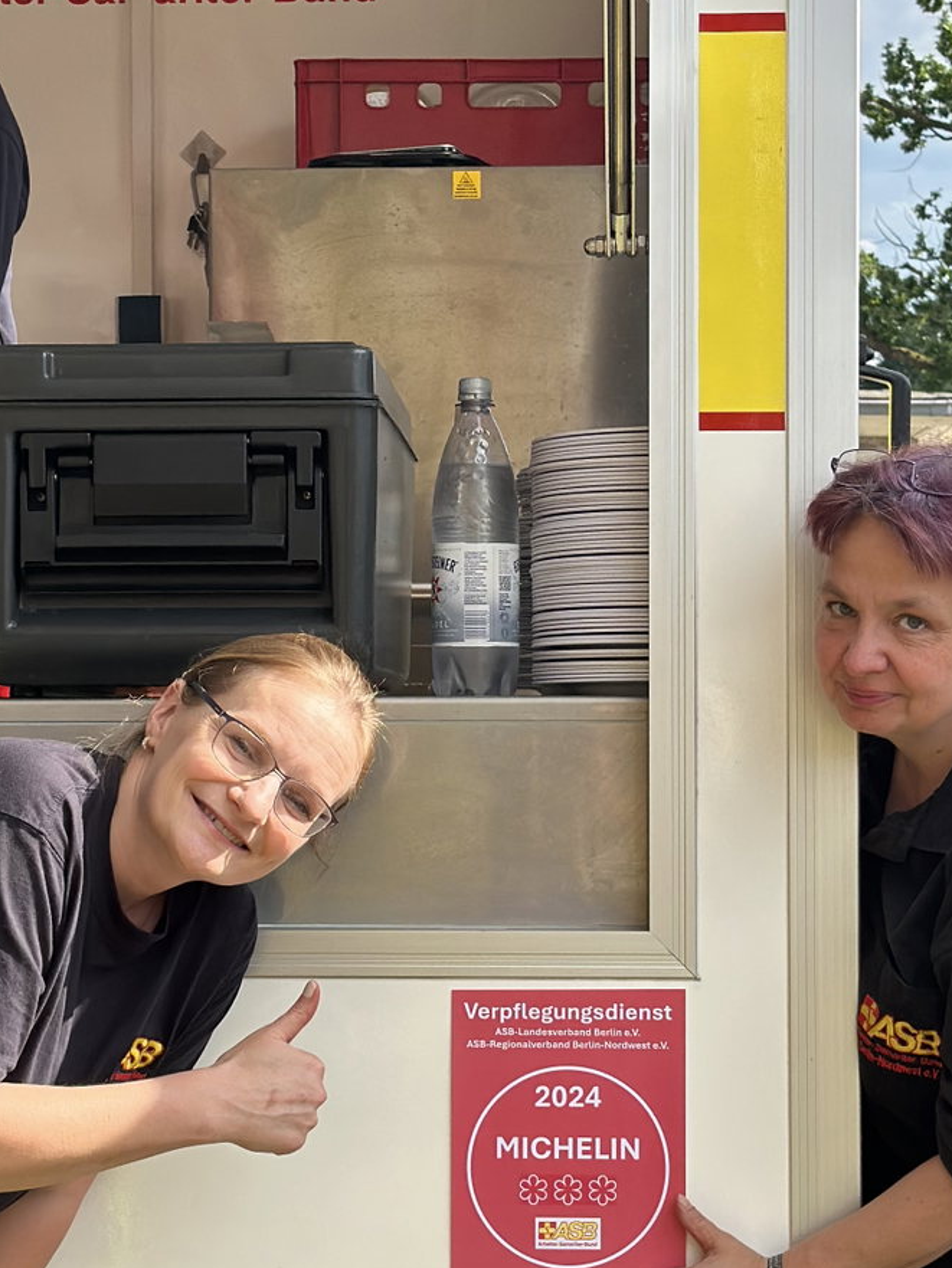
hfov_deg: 15.9
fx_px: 3409
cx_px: 409
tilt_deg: -1.1
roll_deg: -2.7
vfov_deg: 21.1
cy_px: 660
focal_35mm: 93
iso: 100
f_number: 1.78
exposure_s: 1/2070
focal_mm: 6.86
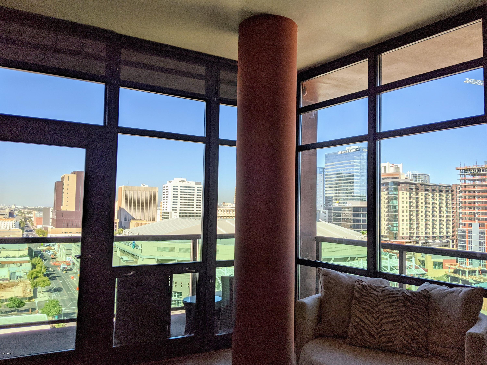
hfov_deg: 65.3
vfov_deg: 51.3
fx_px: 380
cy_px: 182
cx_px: 244
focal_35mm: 27
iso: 53
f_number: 1.8
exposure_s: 1/1466
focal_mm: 4.44
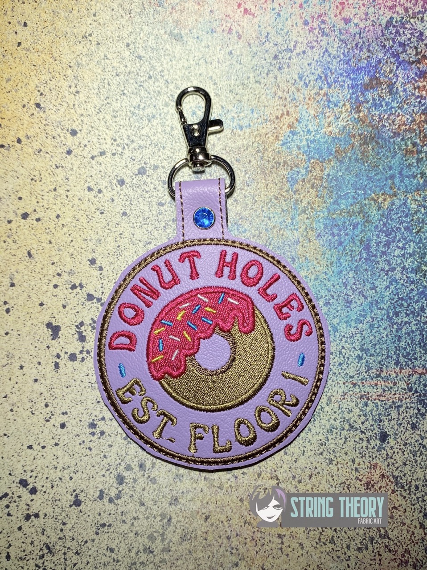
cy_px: 285
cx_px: 214
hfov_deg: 53.0
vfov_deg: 67.3
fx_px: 428
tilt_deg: -85.9
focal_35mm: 26
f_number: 1.8
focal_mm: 4.25
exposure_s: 1/4444
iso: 32
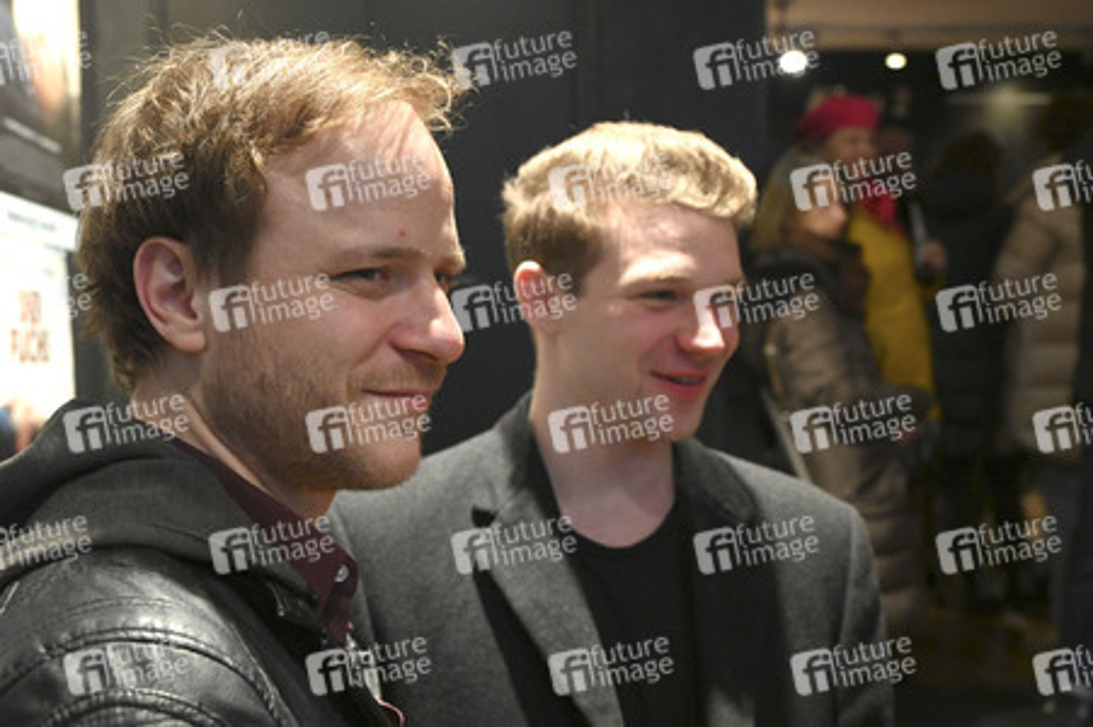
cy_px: 364
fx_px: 1456
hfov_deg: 41.1
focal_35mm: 48
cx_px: 546
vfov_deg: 28.0
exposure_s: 1/100
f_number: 6.3
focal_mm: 48
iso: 6400
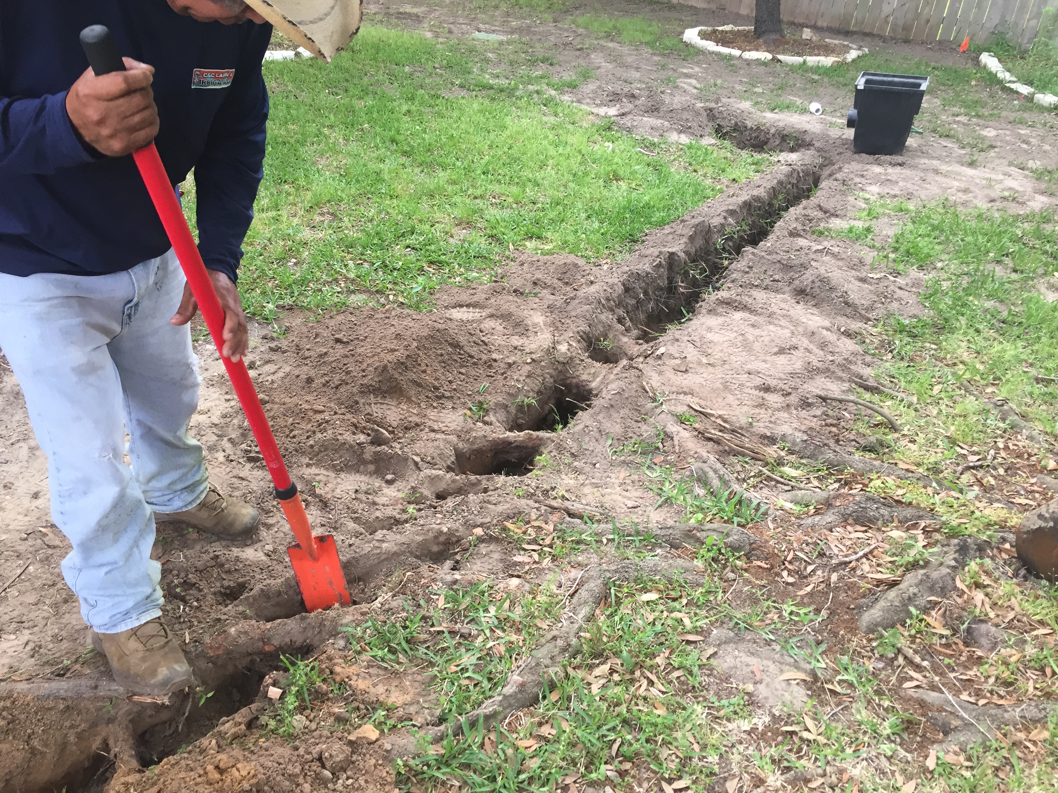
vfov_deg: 48.2
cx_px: 529
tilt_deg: -29.3
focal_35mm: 29
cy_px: 396
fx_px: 886
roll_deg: -4.0
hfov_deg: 61.7
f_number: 2.2
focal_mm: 4.15
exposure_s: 1/30
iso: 32
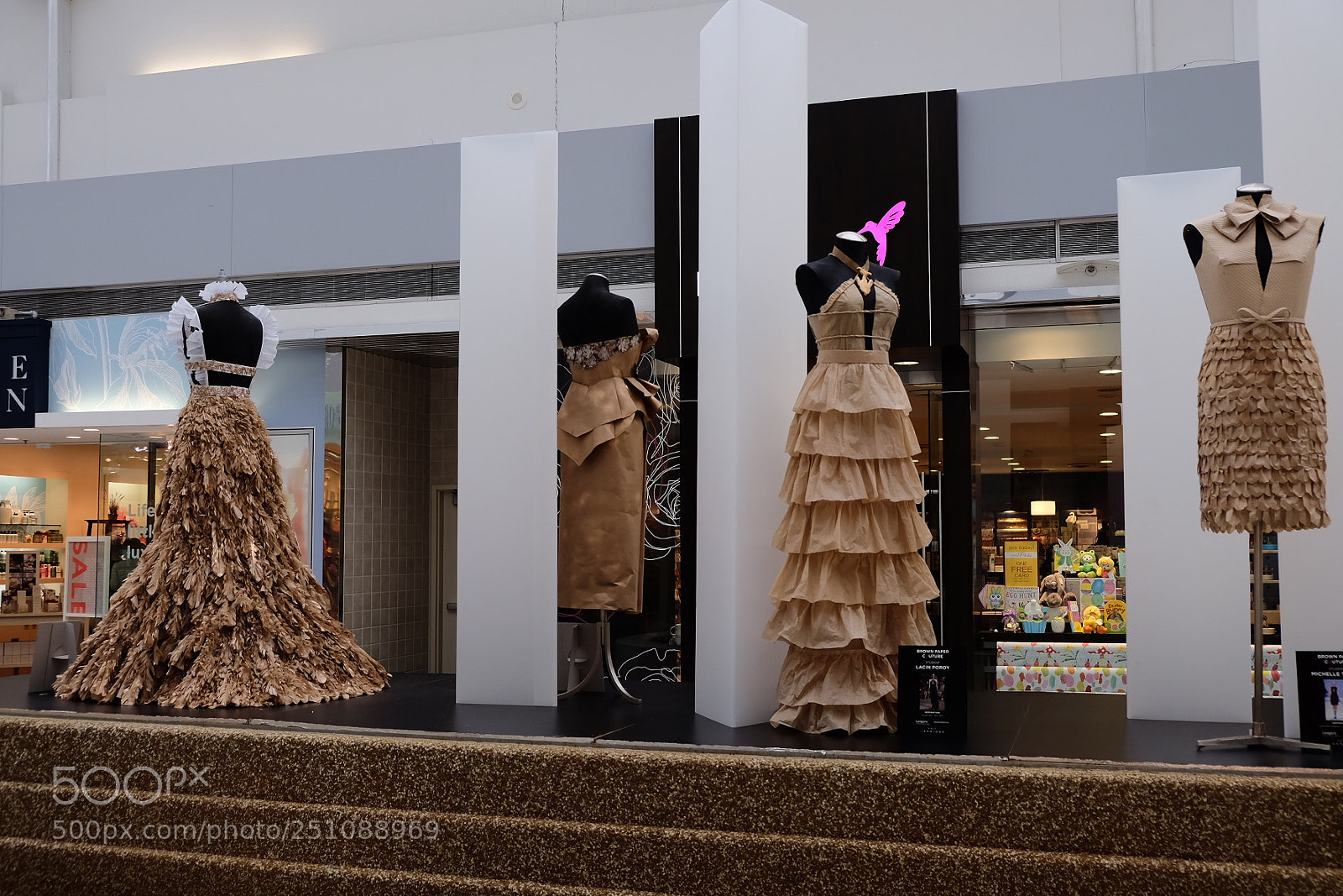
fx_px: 1306
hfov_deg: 54.4
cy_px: 448
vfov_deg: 37.9
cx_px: 672
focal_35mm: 35
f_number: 3.6
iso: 400
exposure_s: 1/90
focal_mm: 23.3
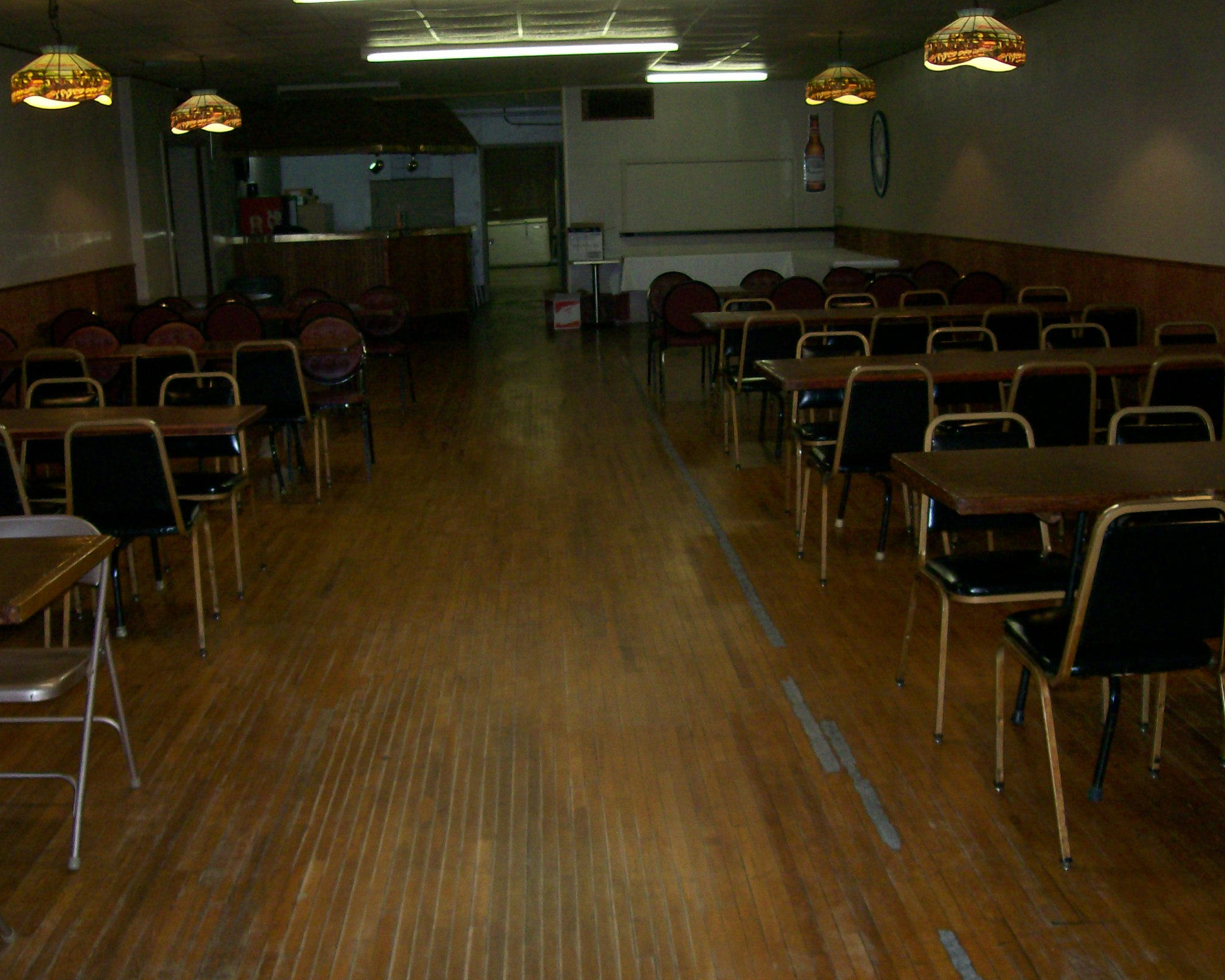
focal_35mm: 40
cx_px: 558
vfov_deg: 37.3
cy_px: 521
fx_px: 1450
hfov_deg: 45.7
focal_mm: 6
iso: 140
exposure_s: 1/64
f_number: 2.7
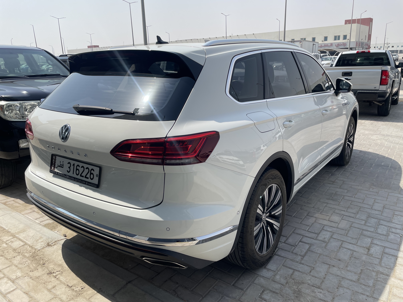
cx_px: 202
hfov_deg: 67.3
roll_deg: +1.9
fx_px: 303
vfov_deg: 53.1
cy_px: 151
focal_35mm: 26
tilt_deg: -15.7
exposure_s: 1/4000
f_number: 1.6
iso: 32
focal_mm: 4.2
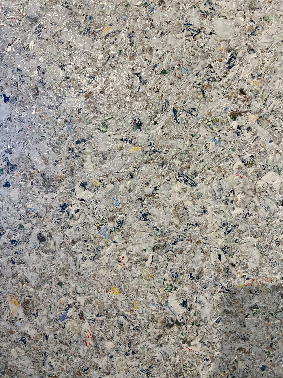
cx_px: 142
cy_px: 189
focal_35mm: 26
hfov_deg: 53.1
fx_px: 283
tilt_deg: -0.7
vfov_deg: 67.3
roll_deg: +0.6
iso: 100
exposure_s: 1/121
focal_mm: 5.7
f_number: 1.5
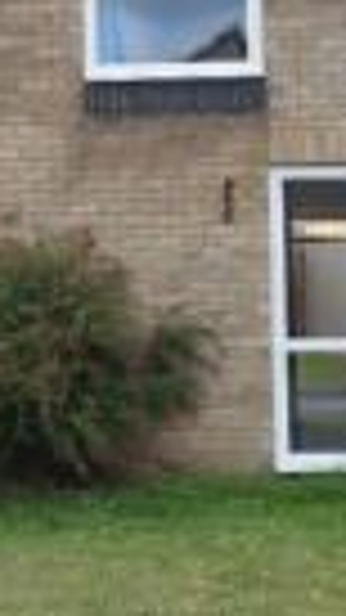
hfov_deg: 10.9
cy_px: 205
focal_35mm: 109
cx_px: -63
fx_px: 1779
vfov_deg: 19.6
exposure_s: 1/250
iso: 400
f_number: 8
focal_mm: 20
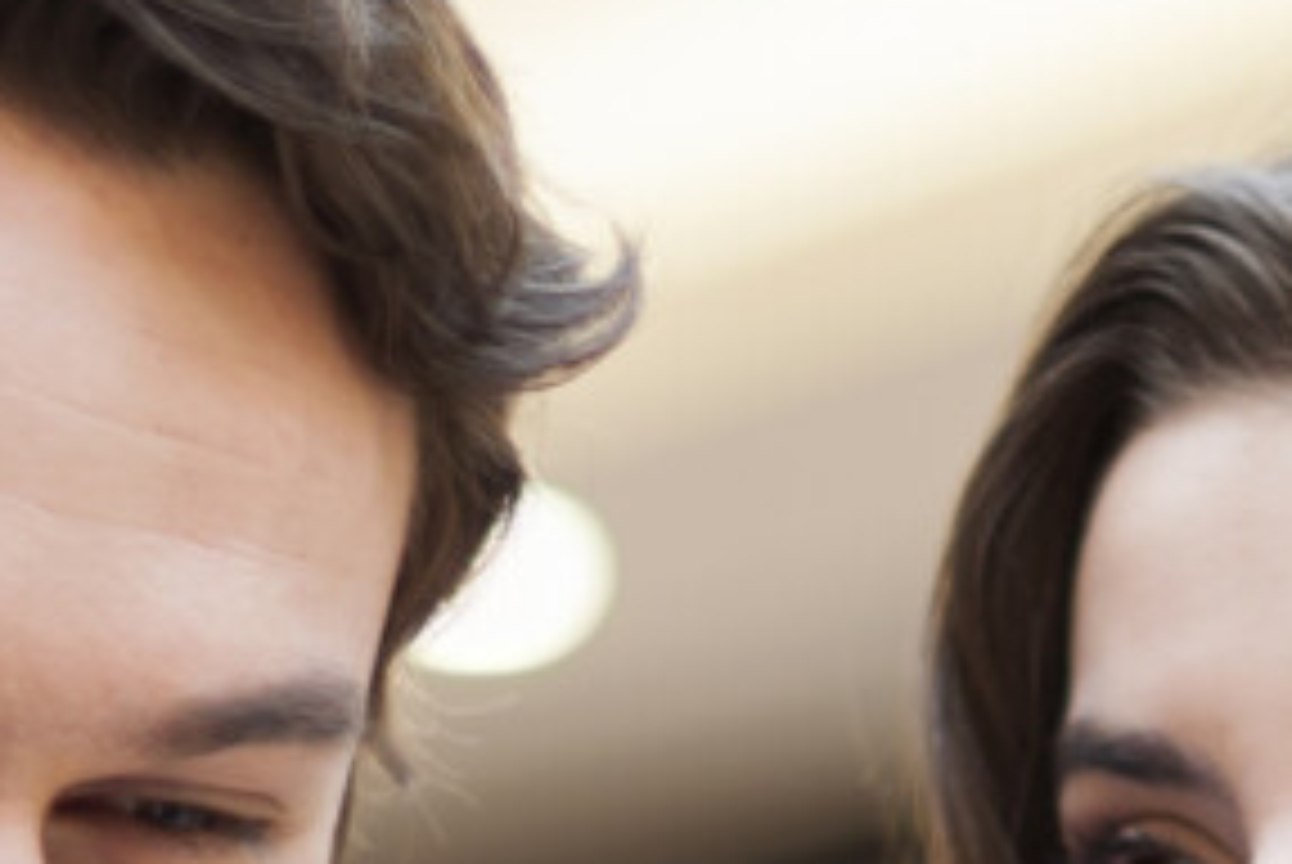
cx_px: 1711
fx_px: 12502
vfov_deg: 3.9
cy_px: 2248
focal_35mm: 348
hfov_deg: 5.9
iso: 100
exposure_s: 1/125
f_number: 1.8
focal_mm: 50
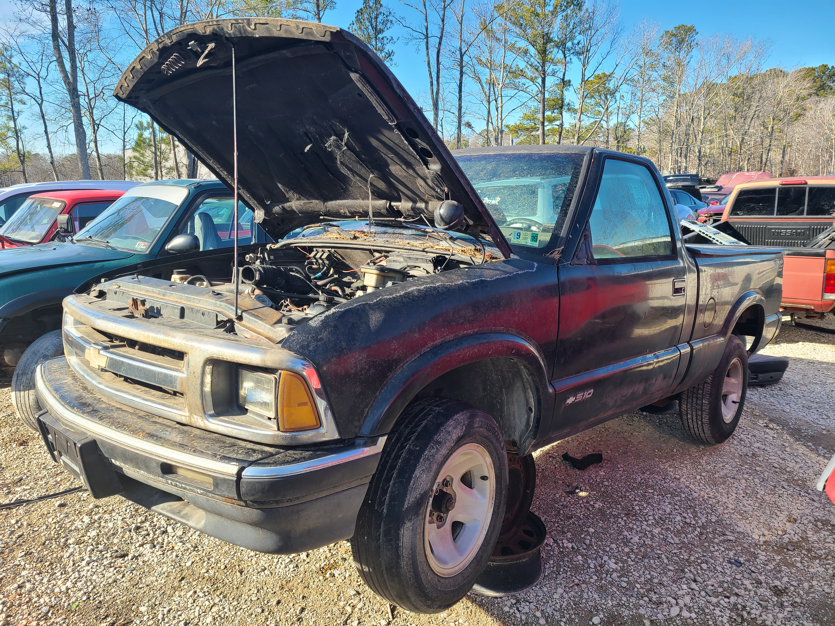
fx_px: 627
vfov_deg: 53.1
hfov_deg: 67.3
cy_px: 313
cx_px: 418
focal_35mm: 26
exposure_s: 1/661
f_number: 1.8
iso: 40
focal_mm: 5.4
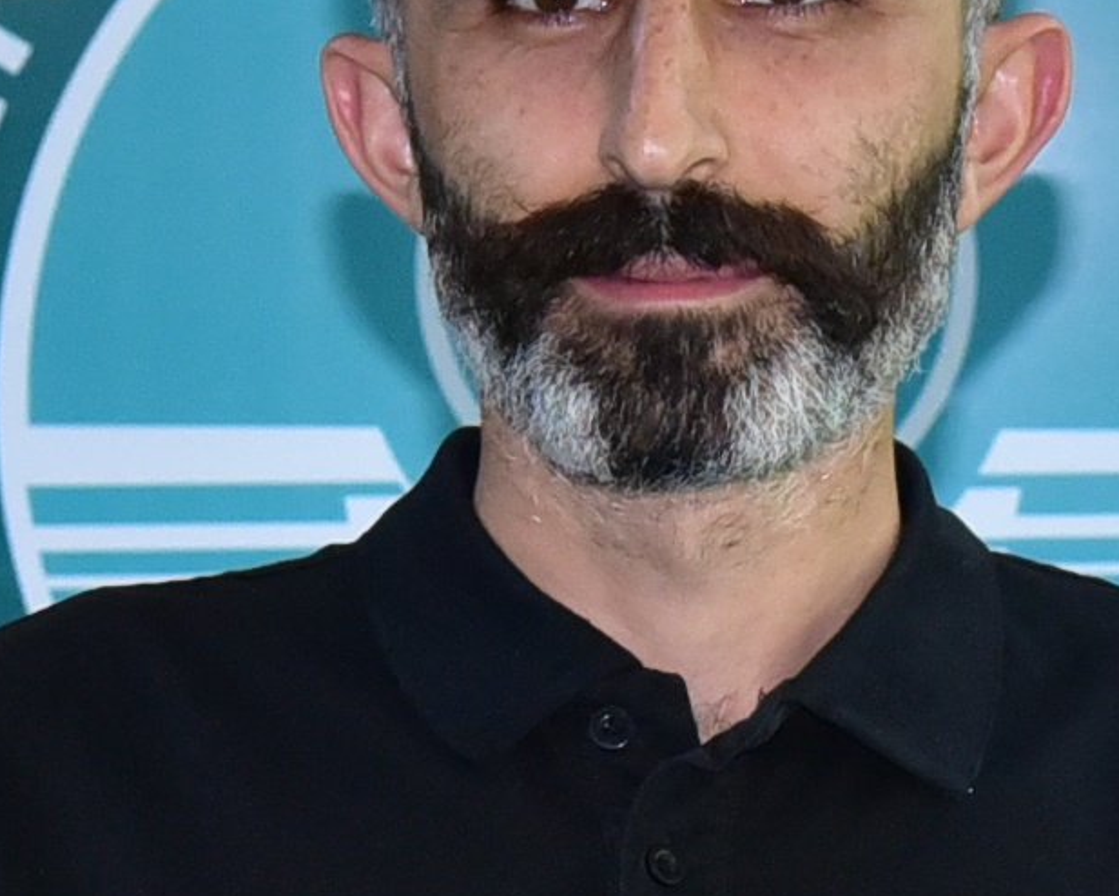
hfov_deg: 6.4
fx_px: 10005
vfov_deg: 5.1
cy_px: 544
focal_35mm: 302
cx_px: 949
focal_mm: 44
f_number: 5.6
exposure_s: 1/200
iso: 2800
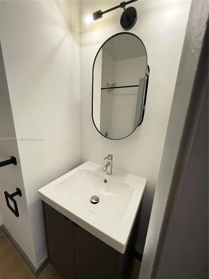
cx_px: 104
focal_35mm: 14
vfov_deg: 102.1
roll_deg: -2.9
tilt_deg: -13.0
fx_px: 113
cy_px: 140
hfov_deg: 85.7
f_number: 2.2
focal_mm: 2.22
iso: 250
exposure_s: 1/120
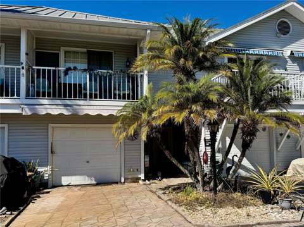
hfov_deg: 71.7
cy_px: 114
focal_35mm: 24
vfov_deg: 56.7
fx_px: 211
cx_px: 152
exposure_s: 1/5814
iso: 80
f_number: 1.78
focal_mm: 6.76
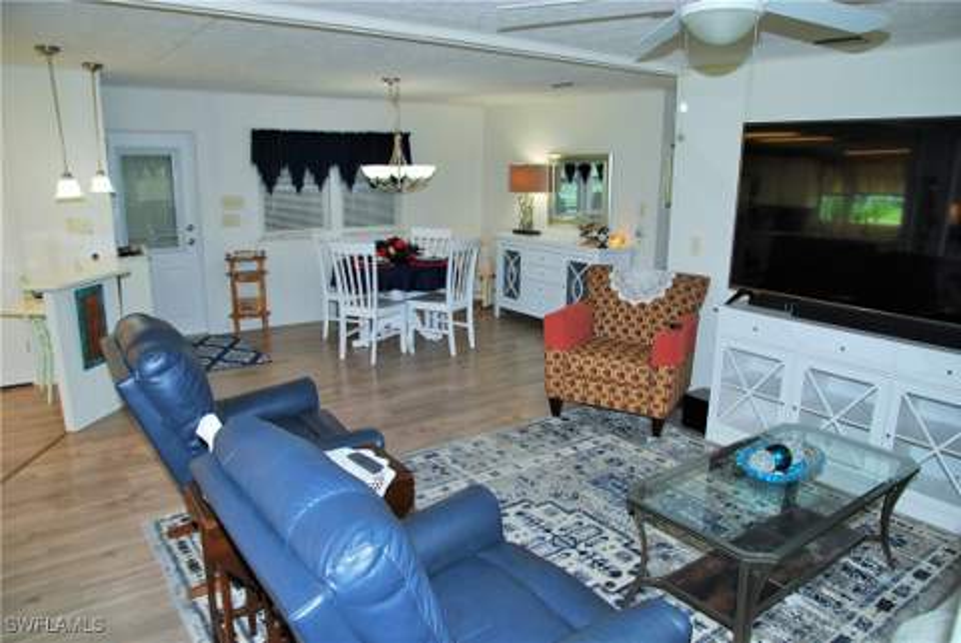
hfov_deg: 73.7
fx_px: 641
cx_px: 480
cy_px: 322
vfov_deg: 53.2
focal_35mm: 24
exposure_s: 1/60
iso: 200
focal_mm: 16
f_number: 4
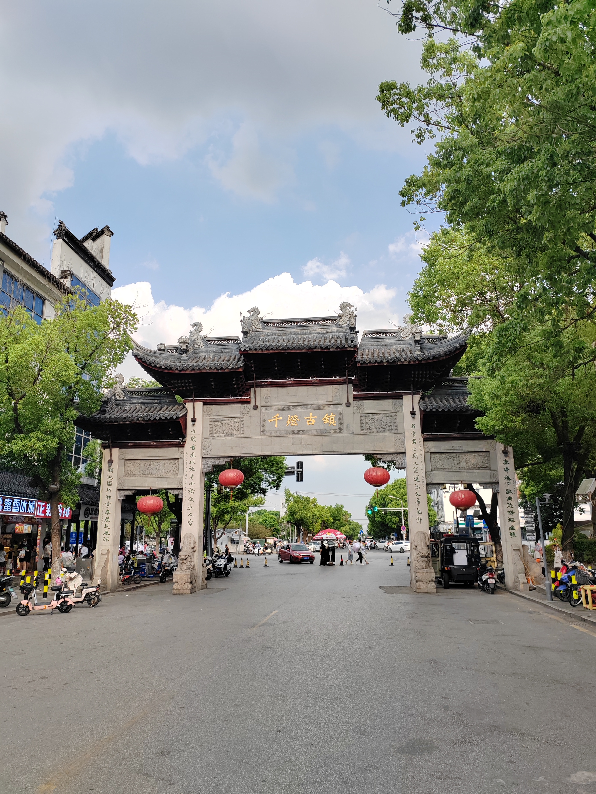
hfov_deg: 51.4
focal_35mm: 27
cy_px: 397
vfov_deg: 65.3
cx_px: 298
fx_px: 620
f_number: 1.8
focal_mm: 6.14
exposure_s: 1/410
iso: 100
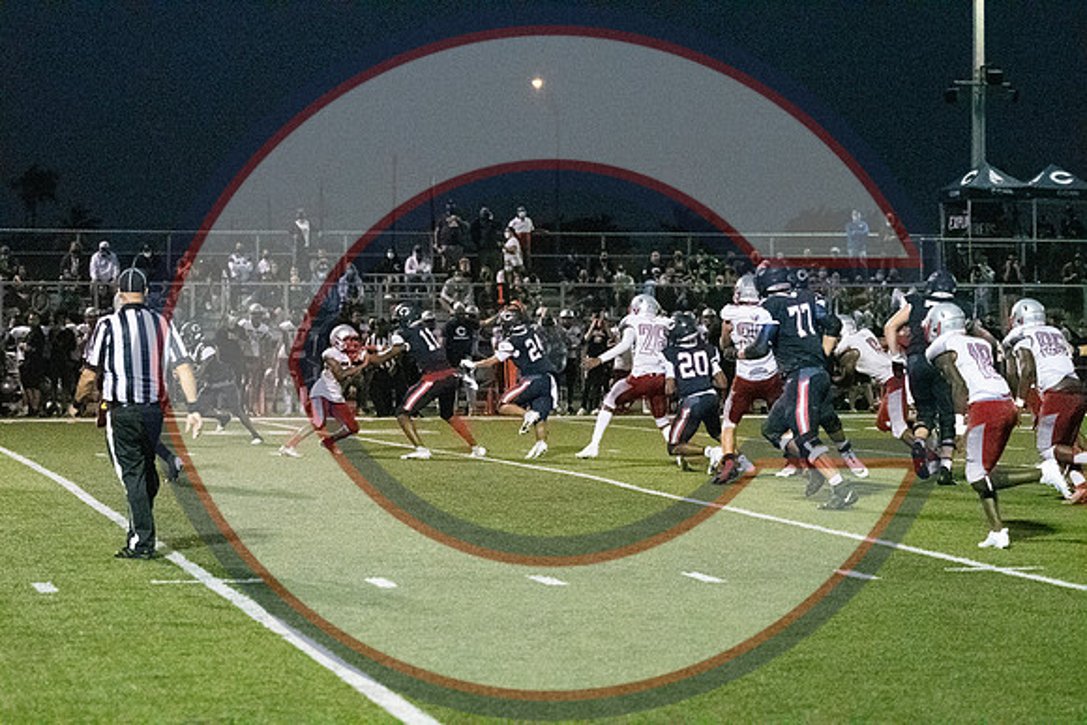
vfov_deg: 13.0
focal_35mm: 105
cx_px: 544
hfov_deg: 19.5
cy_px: 362
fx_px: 3171
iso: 51200
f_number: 2.8
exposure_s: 1/3200
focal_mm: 70
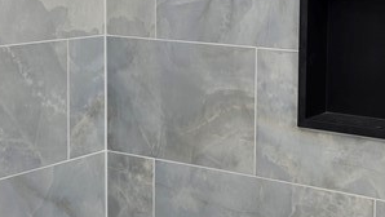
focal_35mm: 86
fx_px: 878
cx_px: 230
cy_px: 22
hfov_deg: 24.7
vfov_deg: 14.0
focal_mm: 6.25
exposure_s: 1/120
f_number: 1.7
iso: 80
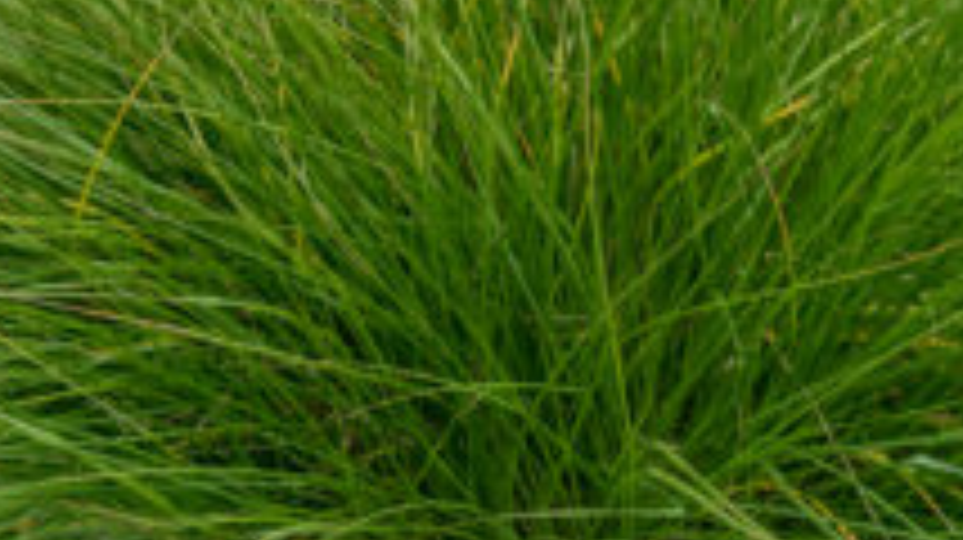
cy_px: 353
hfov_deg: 14.2
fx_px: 3853
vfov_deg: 8.0
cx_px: 540
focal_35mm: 151
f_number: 4
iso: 200
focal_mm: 44
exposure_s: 1/250
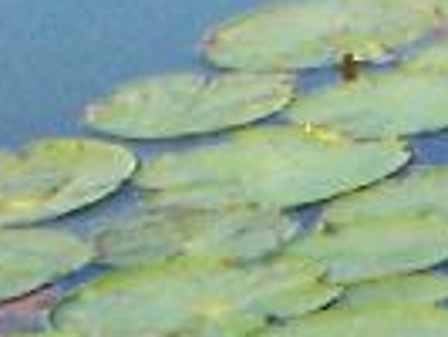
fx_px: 5596
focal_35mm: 432
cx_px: 273
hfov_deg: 4.6
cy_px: 1173
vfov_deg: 3.3
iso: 400
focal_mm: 9.3
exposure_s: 1/640
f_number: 6.3
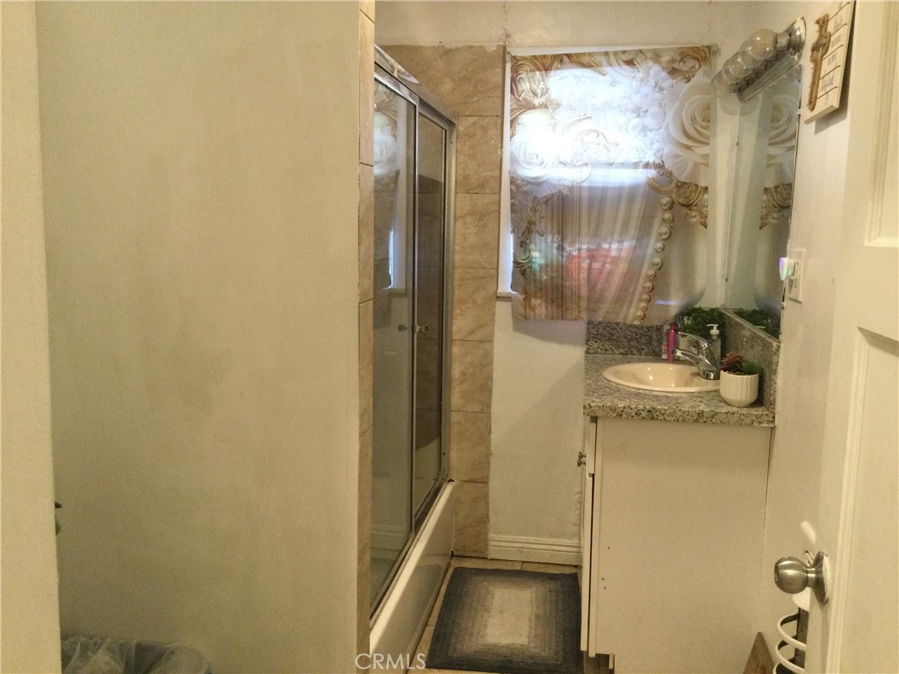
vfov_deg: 45.4
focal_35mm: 31
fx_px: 805
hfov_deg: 58.4
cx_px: 450
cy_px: 337
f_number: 2.4
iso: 200
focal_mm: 3.3
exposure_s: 1/24
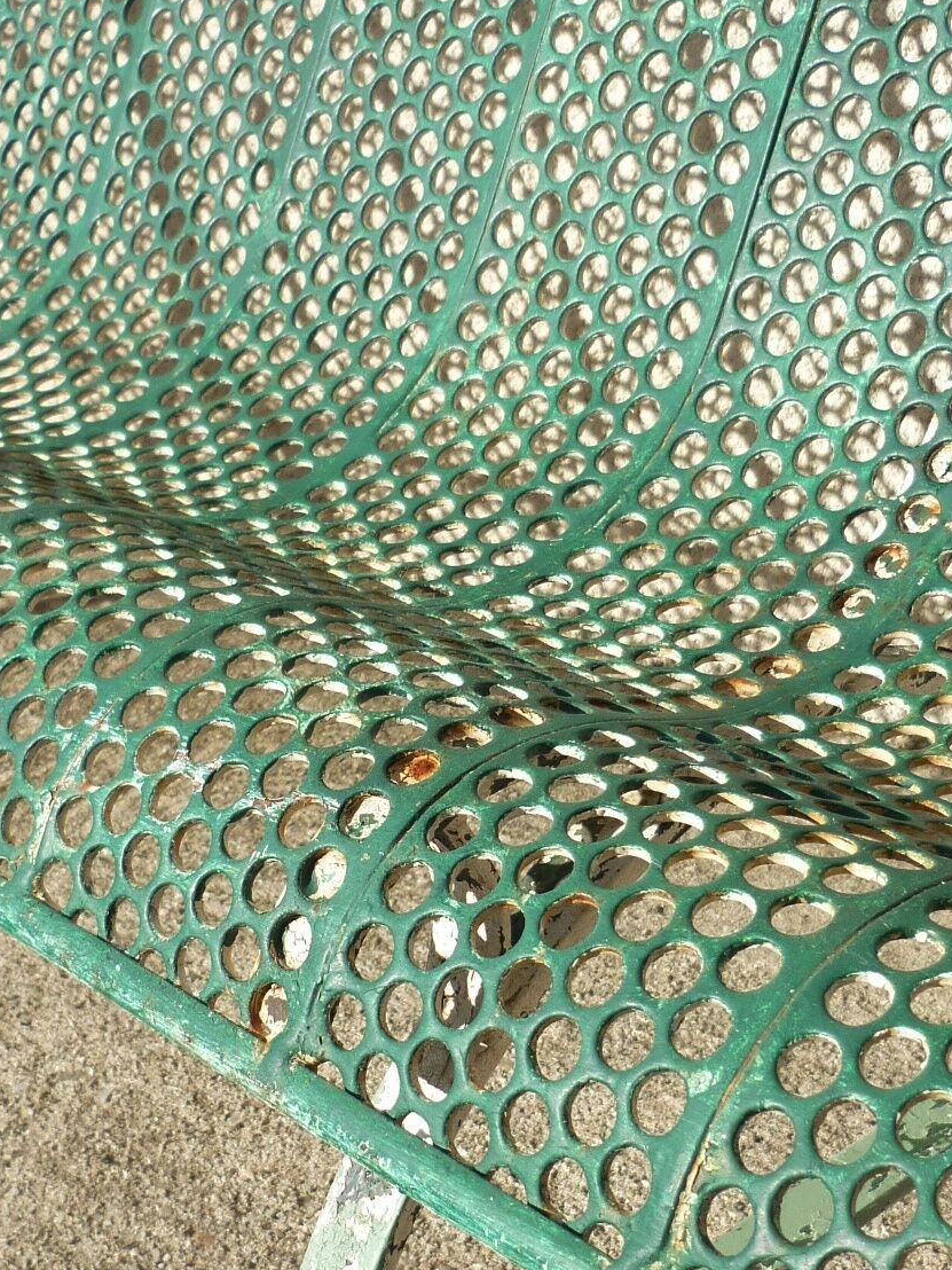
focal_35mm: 61
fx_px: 2237
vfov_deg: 31.6
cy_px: 748
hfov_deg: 24.0
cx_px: 444
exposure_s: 1/125
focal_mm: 5.5
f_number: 8
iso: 80
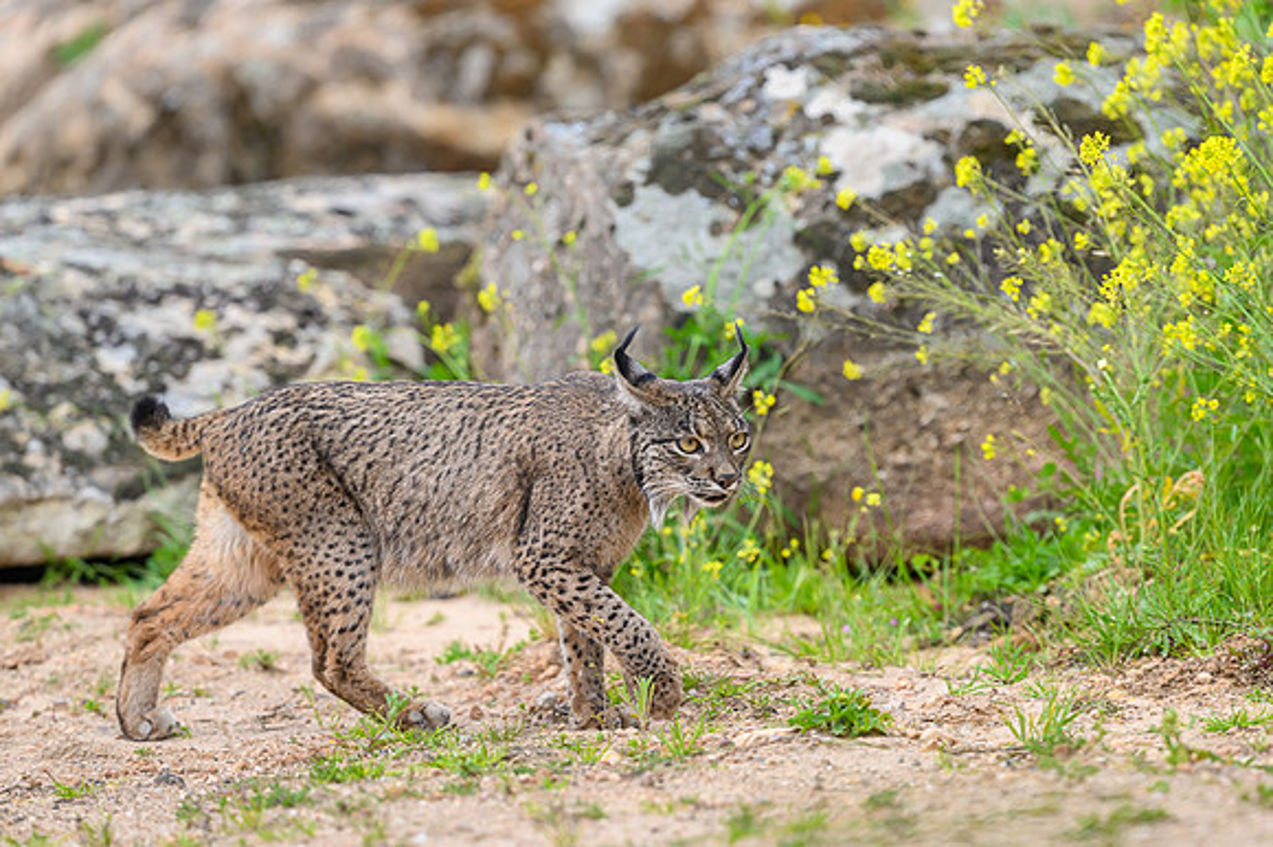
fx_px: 15733
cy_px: 456
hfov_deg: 4.6
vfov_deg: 3.1
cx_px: 653
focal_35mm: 445
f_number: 4
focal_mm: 400
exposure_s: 1/1000
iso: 800
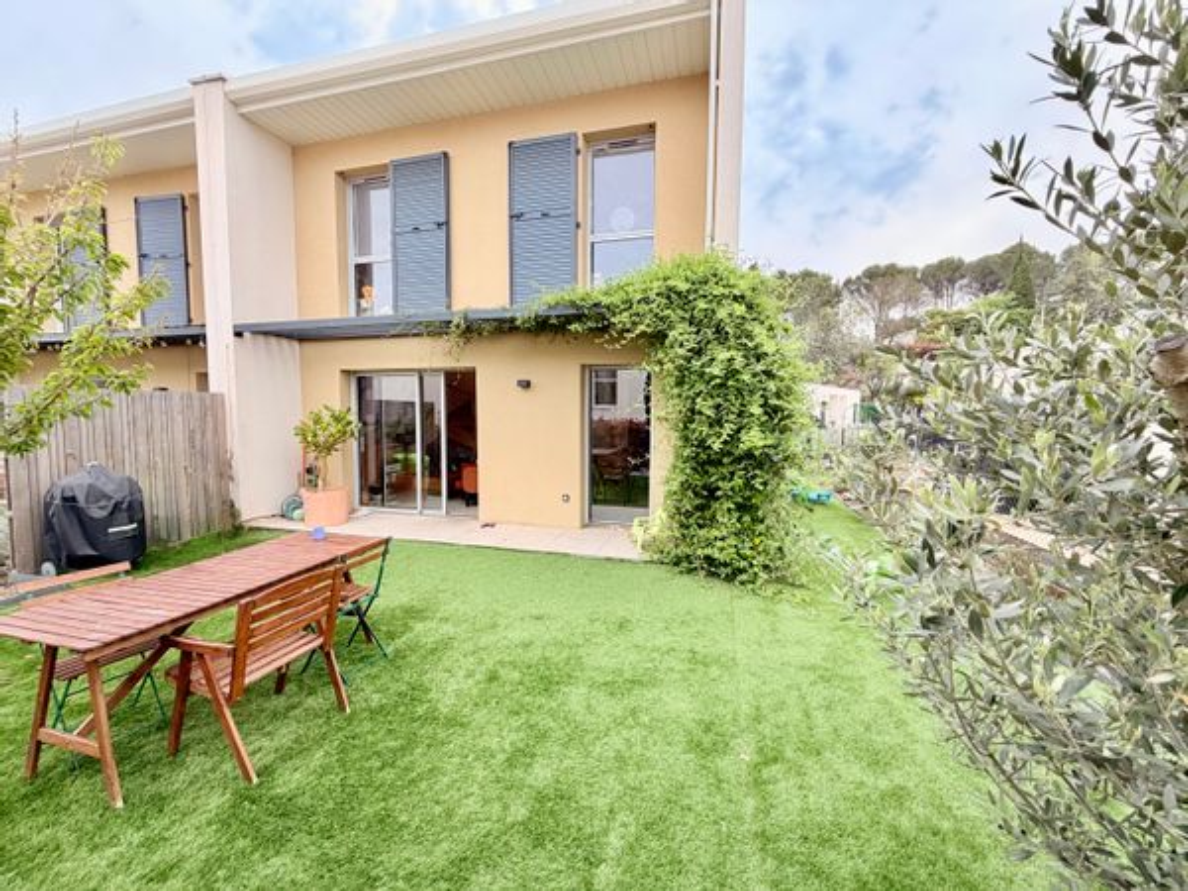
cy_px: 446
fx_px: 480
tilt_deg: -3.7
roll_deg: +0.2
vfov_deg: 85.7
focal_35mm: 14
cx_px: 594
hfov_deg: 102.1
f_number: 2.2
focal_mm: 2.22
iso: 50
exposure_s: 1/121
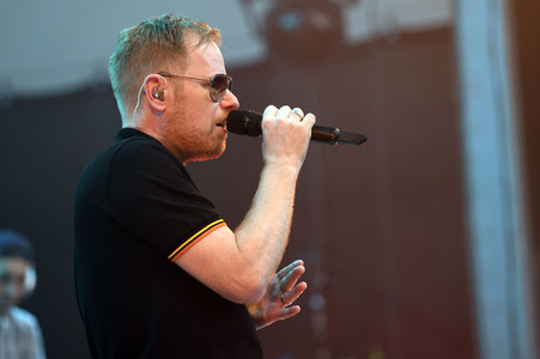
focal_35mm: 185
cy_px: 180
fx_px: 2773
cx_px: 270
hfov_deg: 11.1
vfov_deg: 7.4
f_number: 3.2
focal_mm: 185
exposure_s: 1/500
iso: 800
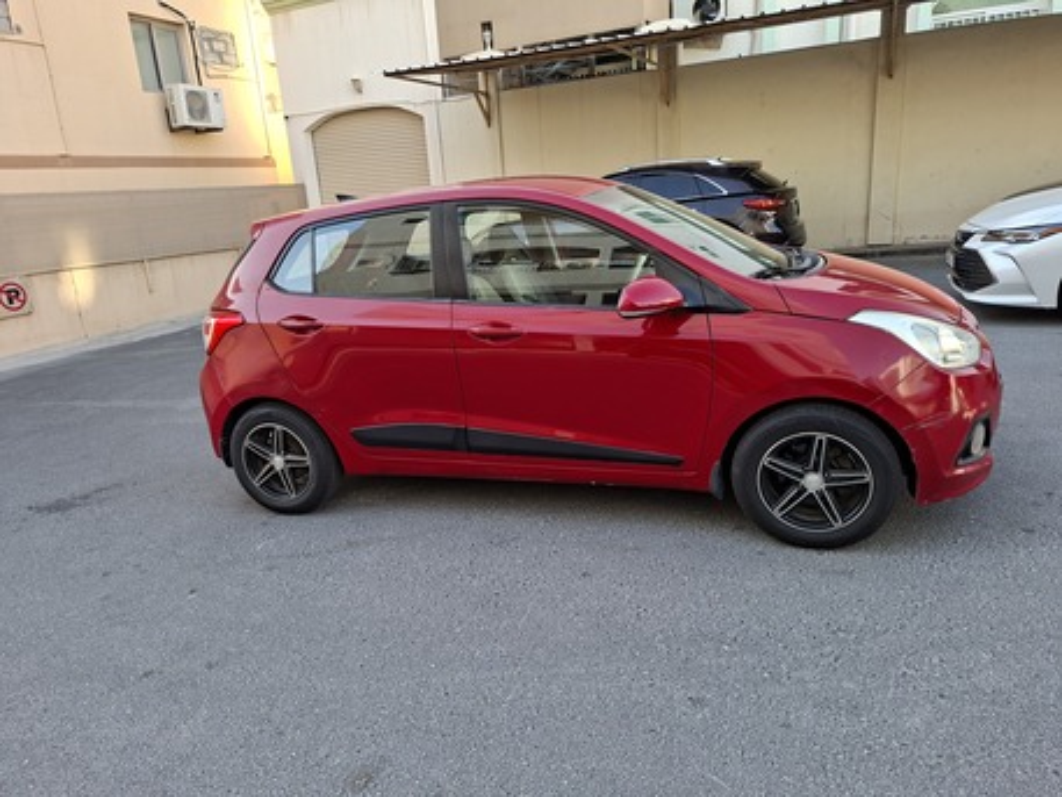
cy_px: 398
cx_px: 531
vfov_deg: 58.9
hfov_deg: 73.9
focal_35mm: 23
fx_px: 706
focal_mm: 5.54
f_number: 1.8
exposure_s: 1/206
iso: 50
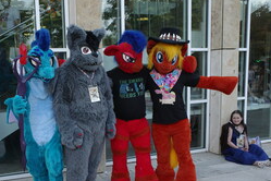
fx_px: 339
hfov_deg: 42.9
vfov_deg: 29.5
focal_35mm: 45
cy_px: 132
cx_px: 87
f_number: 3.5
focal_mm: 18.3
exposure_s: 1/800
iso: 500
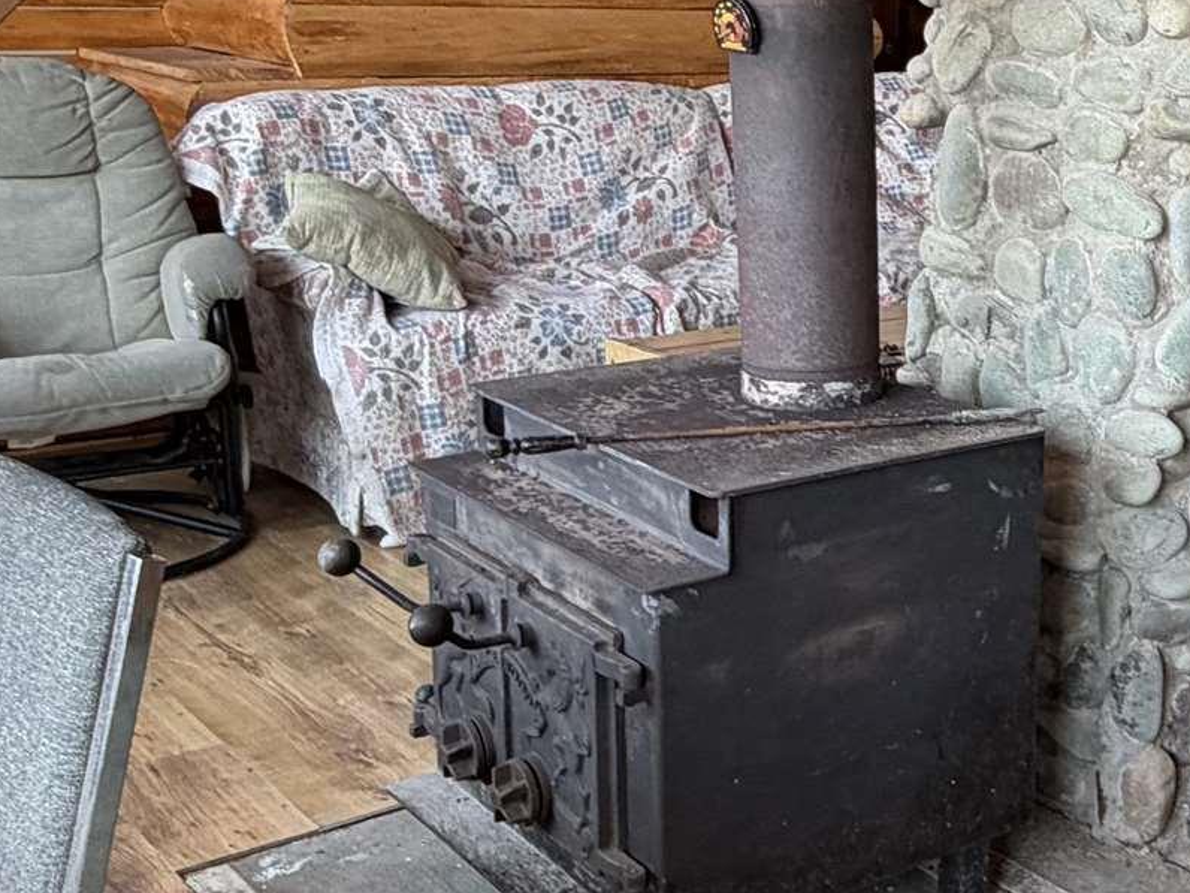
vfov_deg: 27.0
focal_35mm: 54
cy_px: 368
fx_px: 1856
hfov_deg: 33.5
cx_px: 1091
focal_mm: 2.22
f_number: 2.2
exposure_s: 1/121
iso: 80
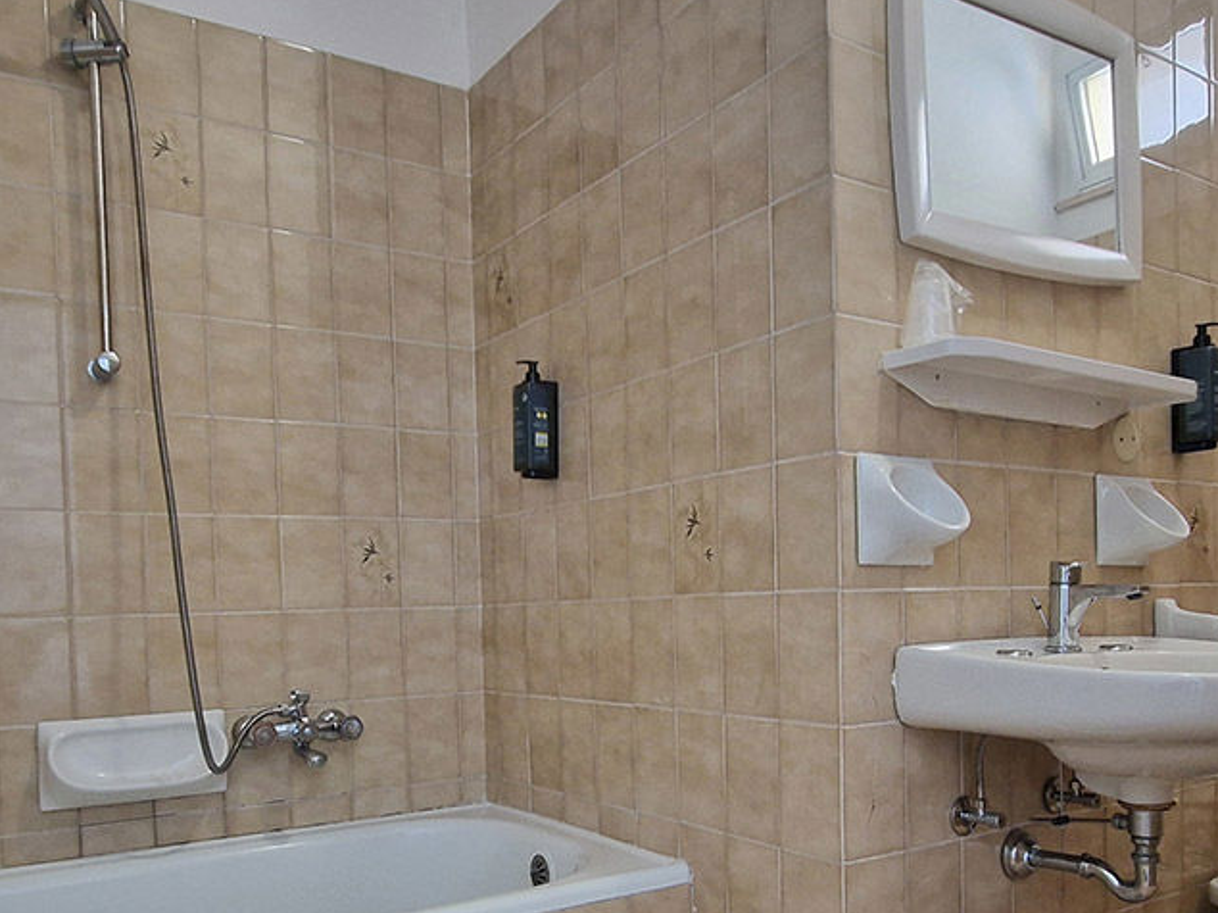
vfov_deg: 61.6
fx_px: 739
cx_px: 626
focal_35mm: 21
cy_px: 623
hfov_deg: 79.0
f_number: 2.2
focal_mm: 2.2
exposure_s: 1/25
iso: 640
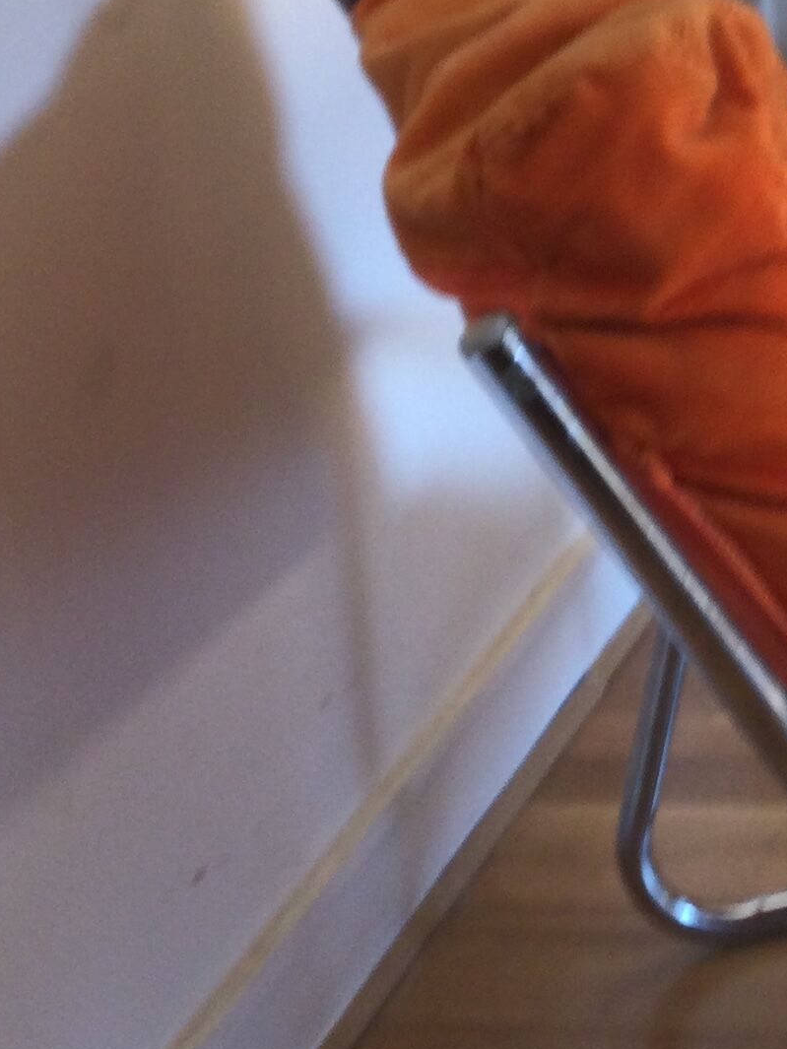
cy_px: 132
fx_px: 2879
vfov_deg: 20.3
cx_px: 1085
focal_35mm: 95
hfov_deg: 14.7
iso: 32
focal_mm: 3.3
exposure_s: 1/33
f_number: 2.4
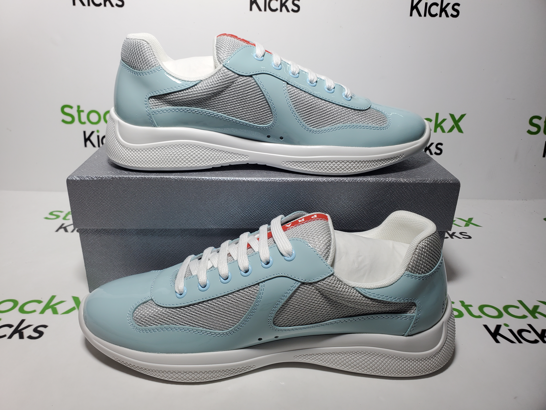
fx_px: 410
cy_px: 205
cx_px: 273
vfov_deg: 53.1
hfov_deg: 67.3
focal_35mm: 26
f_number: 2.4
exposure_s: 1/196
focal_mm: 4.3
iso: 50
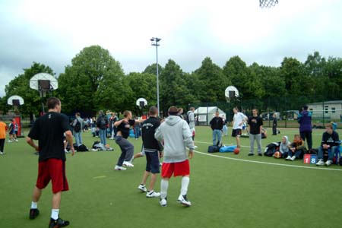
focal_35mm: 28
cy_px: 114
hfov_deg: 64.6
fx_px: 271
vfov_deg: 45.7
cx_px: 171
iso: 400
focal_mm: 19
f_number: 3.5
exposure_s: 1/2000
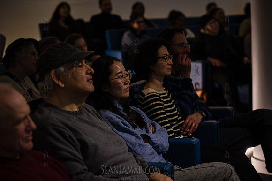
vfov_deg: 15.3
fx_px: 672
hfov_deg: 22.9
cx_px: 136
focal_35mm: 89
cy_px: 90
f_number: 3.5
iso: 5000
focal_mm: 89
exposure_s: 1/160
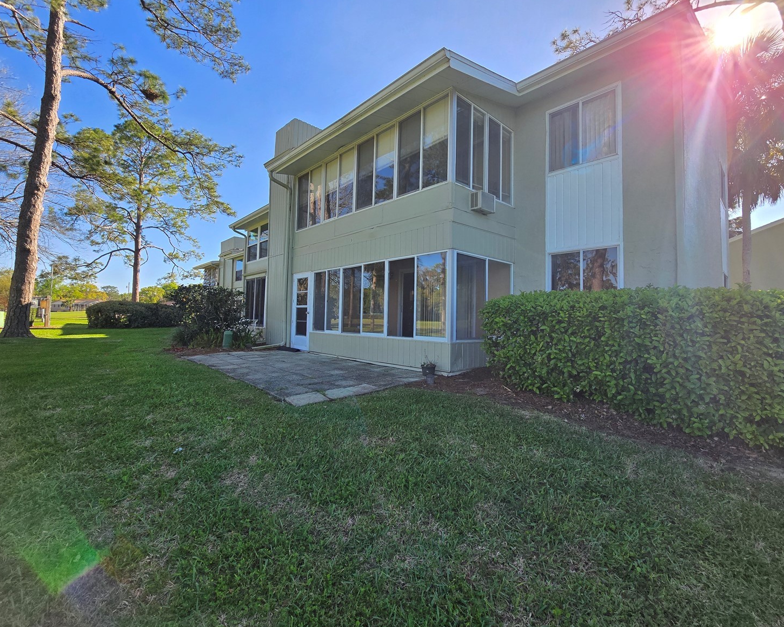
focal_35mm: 14
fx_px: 325
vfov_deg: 88.0
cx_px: 404
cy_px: 309
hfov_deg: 100.7
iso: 50
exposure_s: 1/1212
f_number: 2.2
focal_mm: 2.2
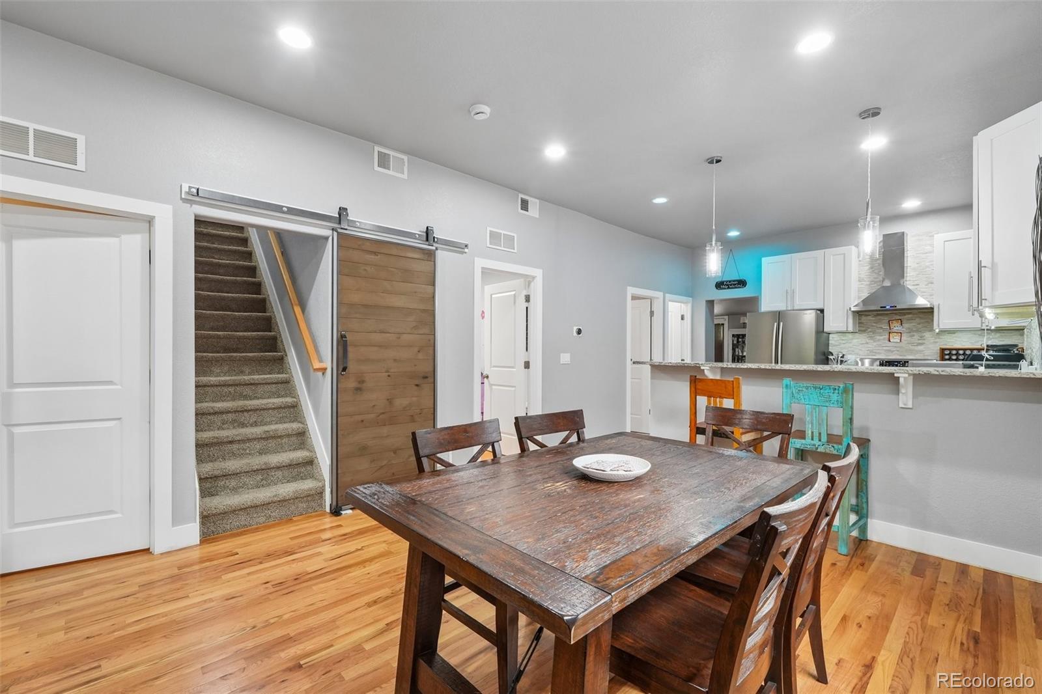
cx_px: 521
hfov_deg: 100.4
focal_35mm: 15
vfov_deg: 77.3
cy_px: 347
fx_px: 434
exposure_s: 1/15
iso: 800
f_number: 8
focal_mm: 10
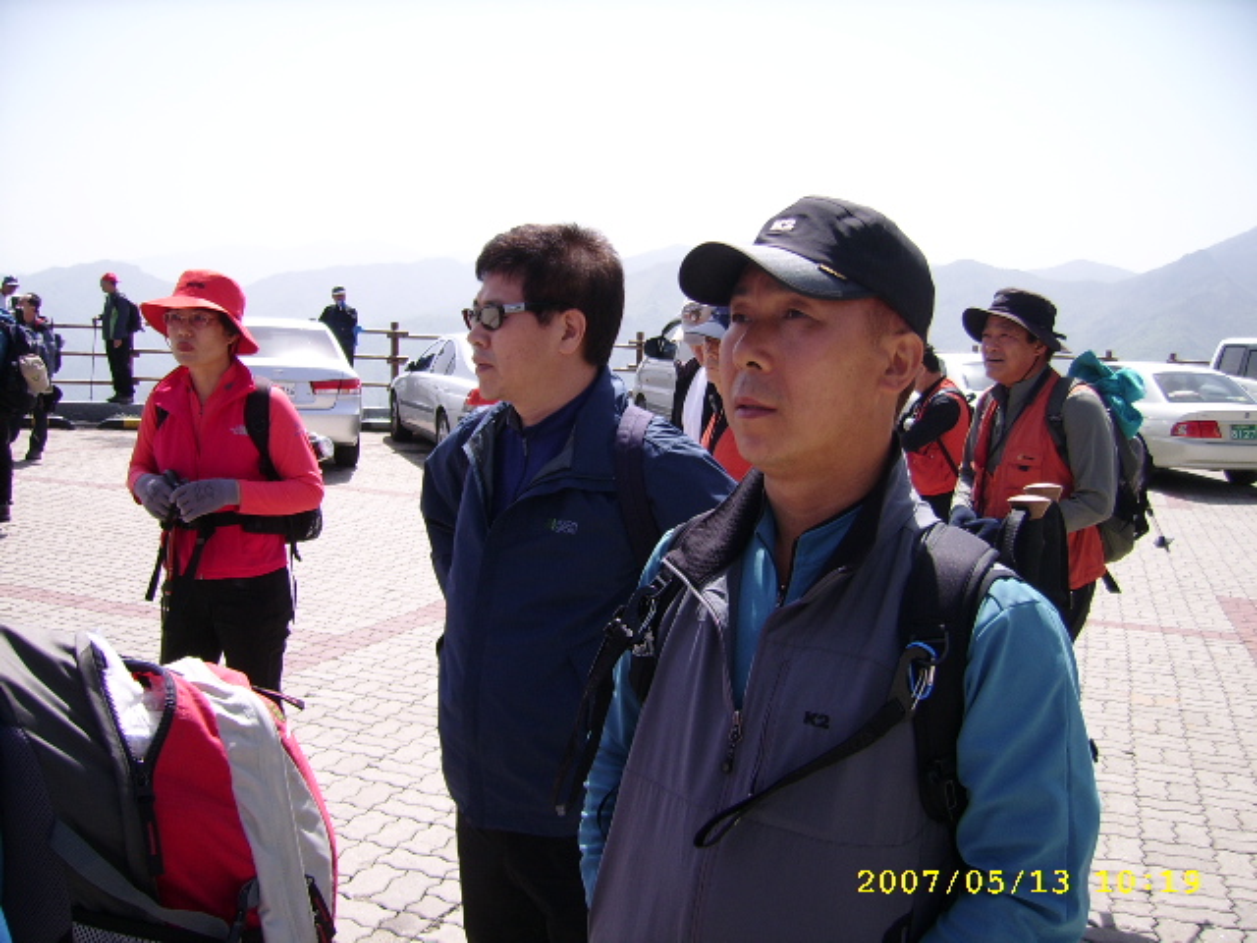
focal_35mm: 35
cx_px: 628
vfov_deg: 40.7
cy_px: 472
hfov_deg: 52.6
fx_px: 1271
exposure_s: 1/648
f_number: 2.8
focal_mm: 5.95
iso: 50
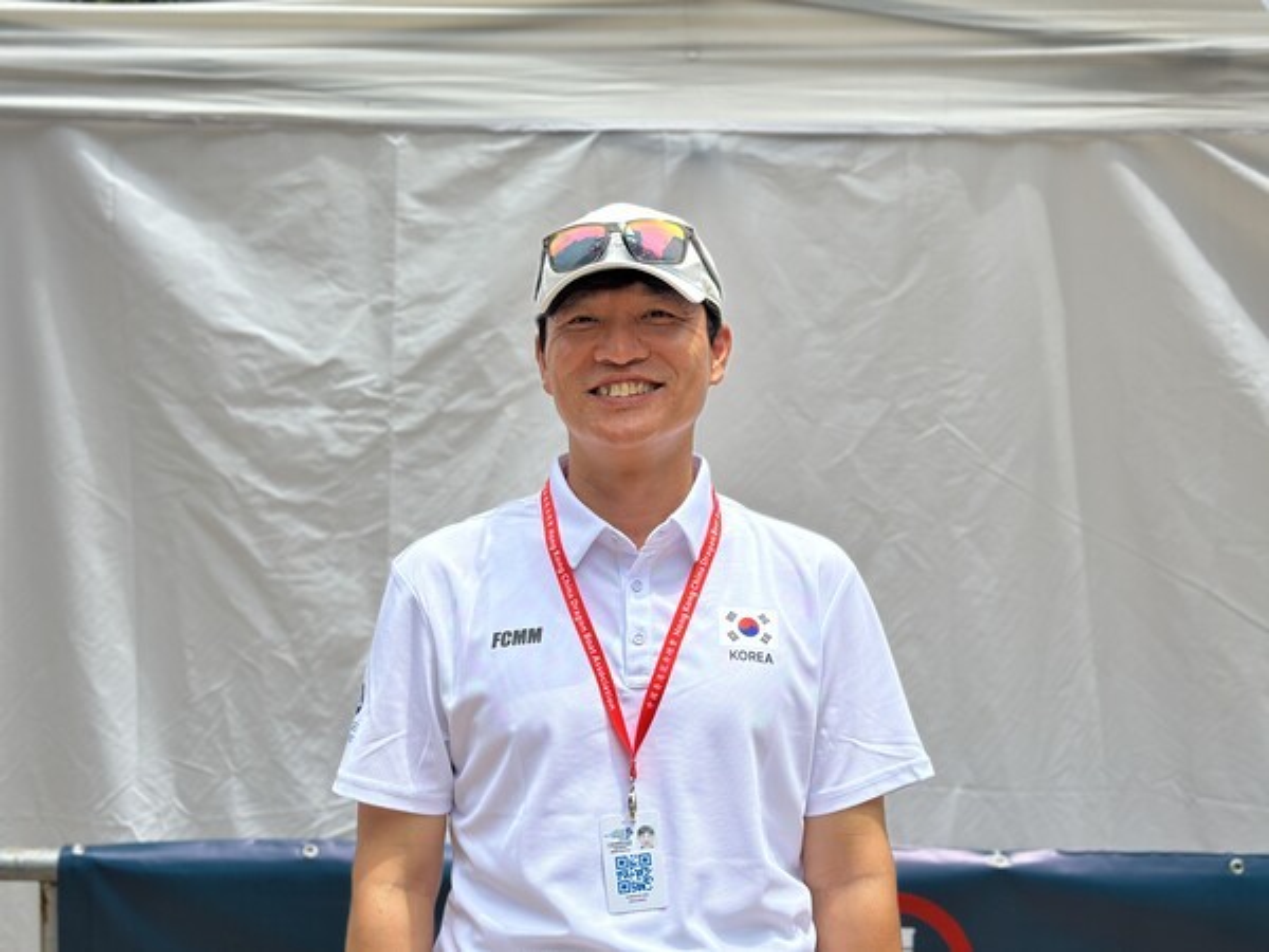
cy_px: 476
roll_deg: -0.5
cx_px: 634
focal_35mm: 48
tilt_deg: +1.3
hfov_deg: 39.7
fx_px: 1760
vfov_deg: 30.3
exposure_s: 1/5556
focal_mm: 6.86
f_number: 1.78
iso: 100
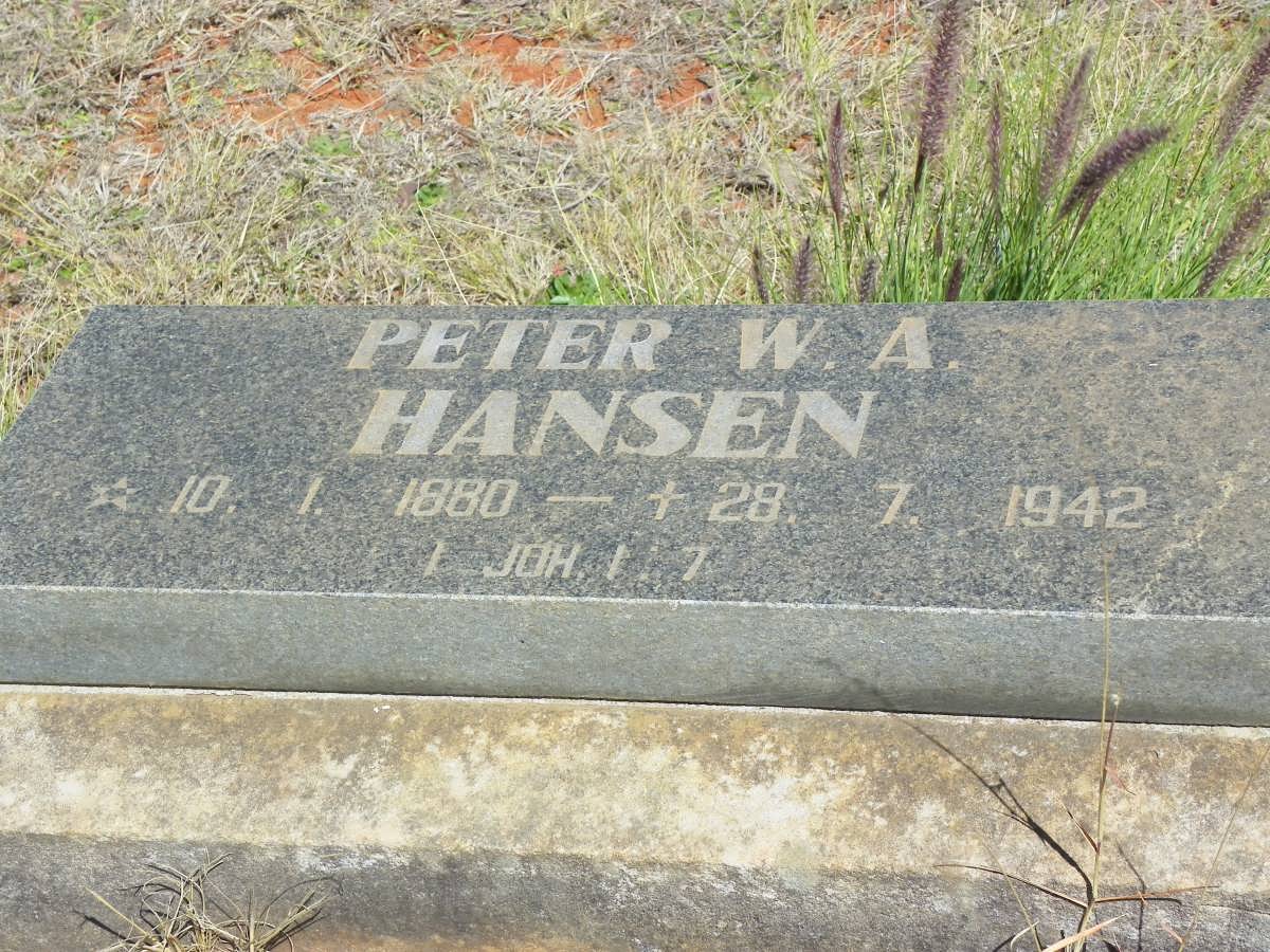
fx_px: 2752
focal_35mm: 75
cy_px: 476
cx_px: 635
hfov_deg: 26.0
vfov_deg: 19.6
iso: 64
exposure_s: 1/250
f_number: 5.6
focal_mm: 13.4
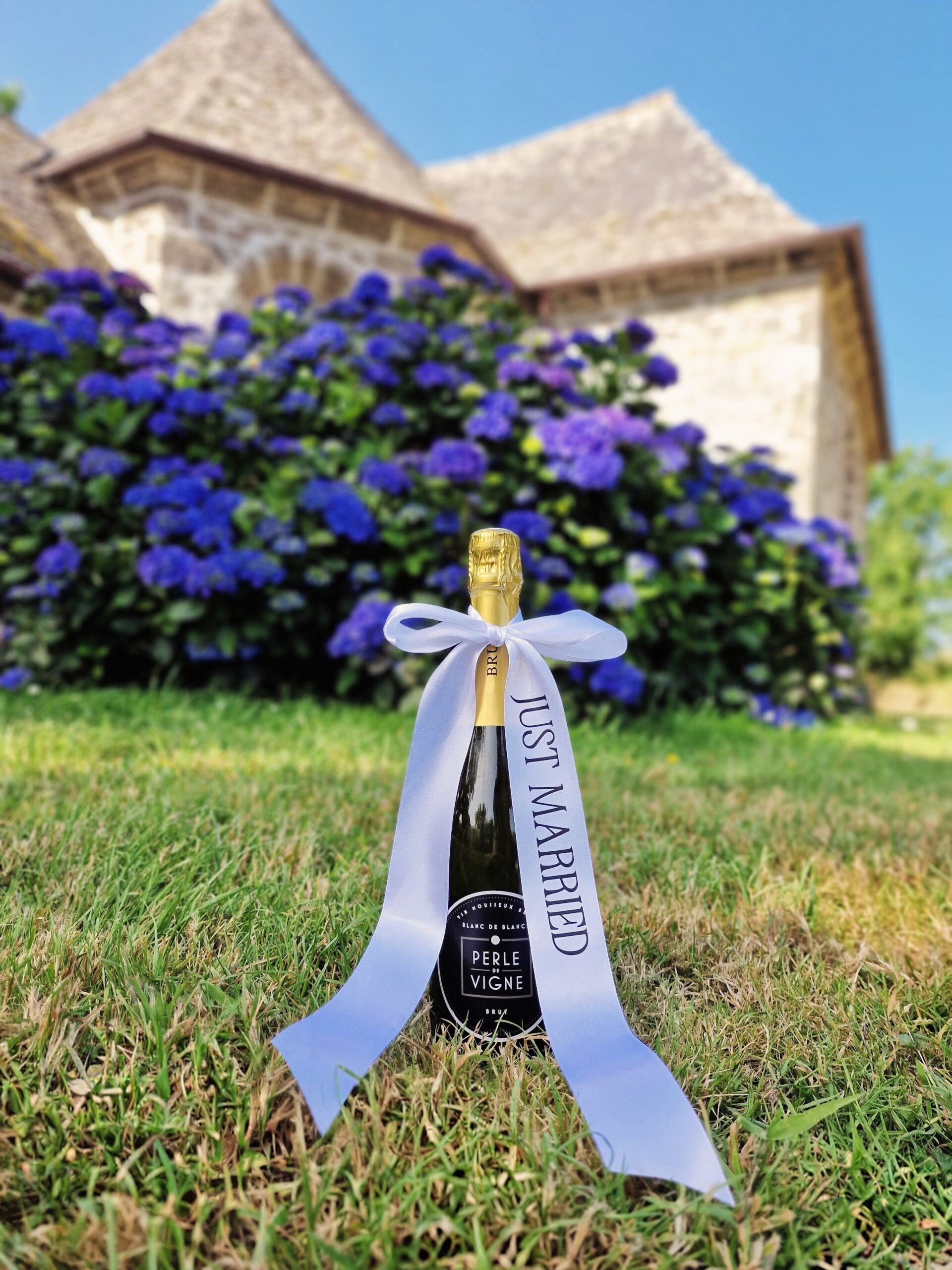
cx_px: 476
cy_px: 635
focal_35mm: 23
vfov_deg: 73.9
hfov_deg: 58.9
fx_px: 843
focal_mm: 6.4
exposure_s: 1/367
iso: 50
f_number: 1.8
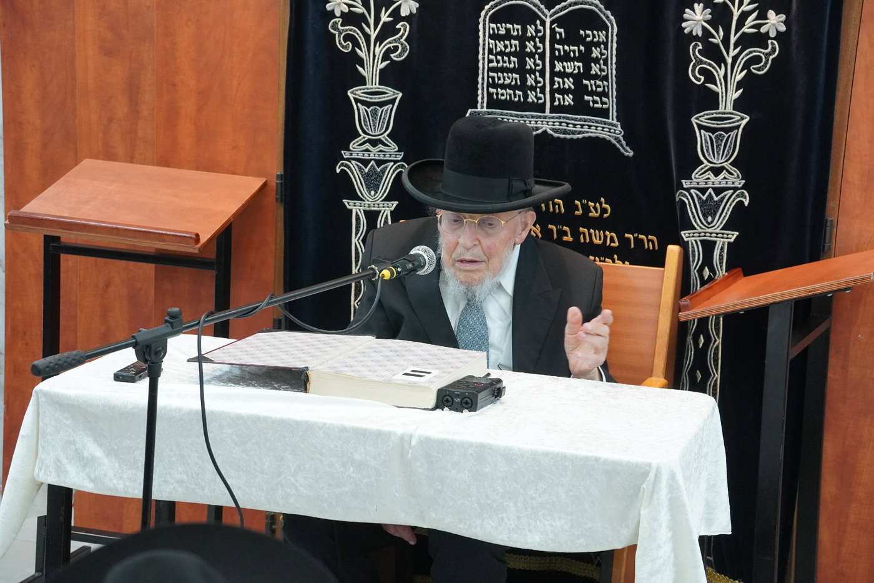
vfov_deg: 18.2
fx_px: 1820
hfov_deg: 27.0
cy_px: 292
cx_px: 437
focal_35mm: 75
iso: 3200
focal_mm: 50
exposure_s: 1/200
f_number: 5.6
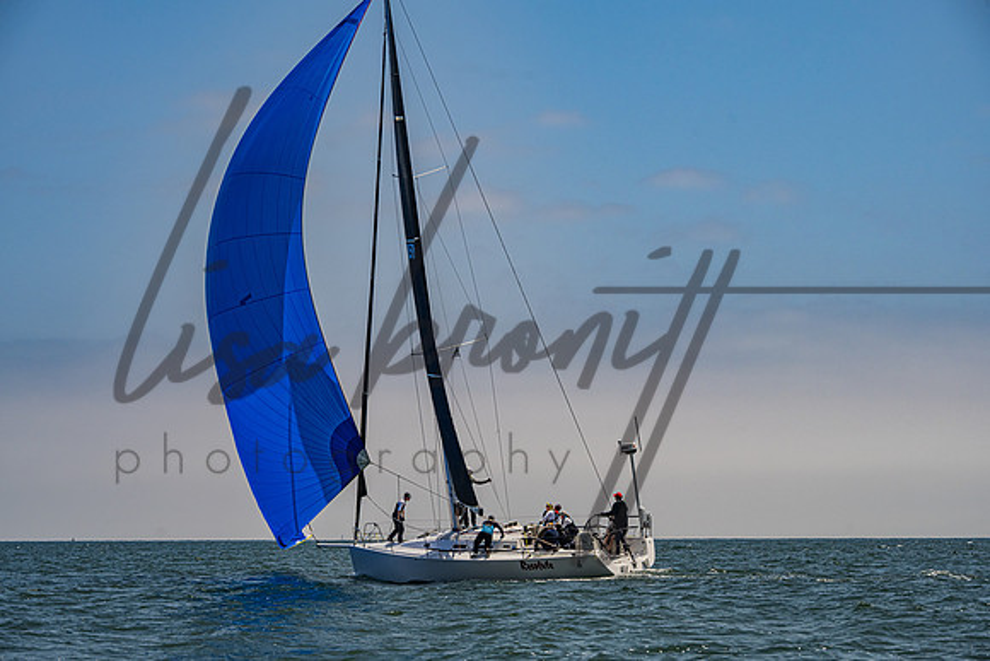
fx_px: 3002
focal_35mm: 109
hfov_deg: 18.7
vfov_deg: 12.6
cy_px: 330
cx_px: 495
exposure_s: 1/3200
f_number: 8
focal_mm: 105
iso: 400
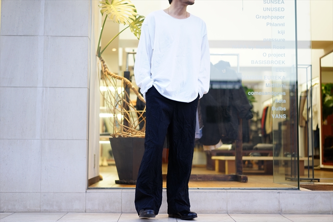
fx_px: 509
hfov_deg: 36.3
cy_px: 111
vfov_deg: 24.6
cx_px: 166
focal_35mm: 55
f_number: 1.8
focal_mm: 55
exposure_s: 1/60
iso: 200
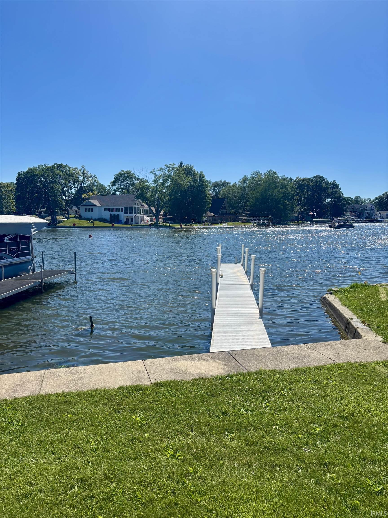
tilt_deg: -5.5
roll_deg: -0.6
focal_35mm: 26
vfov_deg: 67.3
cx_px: 194
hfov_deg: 53.1
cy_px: 259
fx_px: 389
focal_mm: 5.96
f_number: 1.6
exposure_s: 1/4255
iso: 50
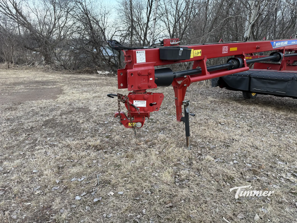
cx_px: 148
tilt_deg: -15.7
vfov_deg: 56.8
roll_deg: -2.4
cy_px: 112
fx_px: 206
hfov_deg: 71.6
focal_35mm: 24
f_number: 1.78
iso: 100
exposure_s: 1/285
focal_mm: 6.76
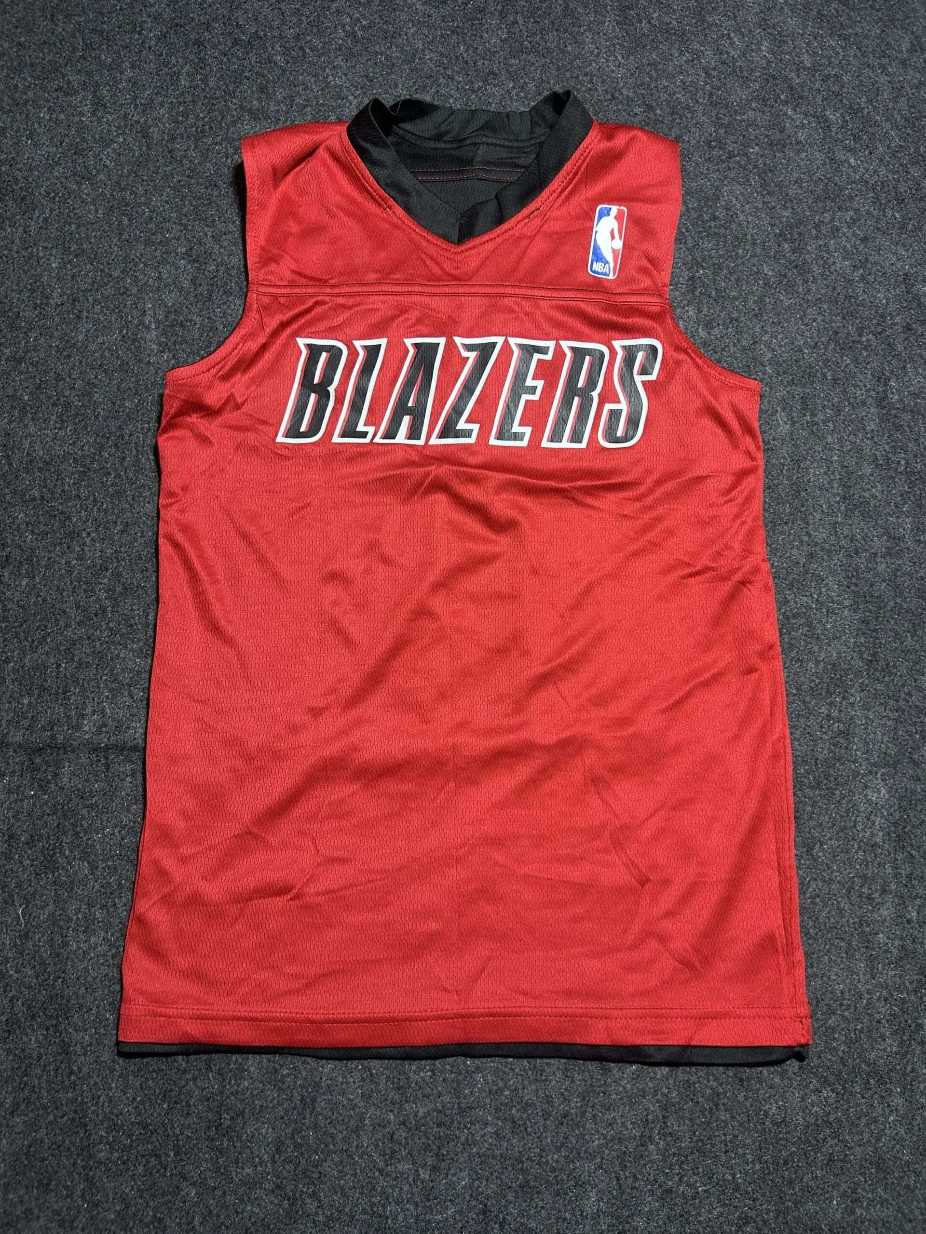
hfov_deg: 53.1
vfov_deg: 67.3
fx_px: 927
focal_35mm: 26
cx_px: 463
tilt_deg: -53.7
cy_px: 617
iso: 125
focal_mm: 5.7
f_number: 1.5
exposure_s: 1/100
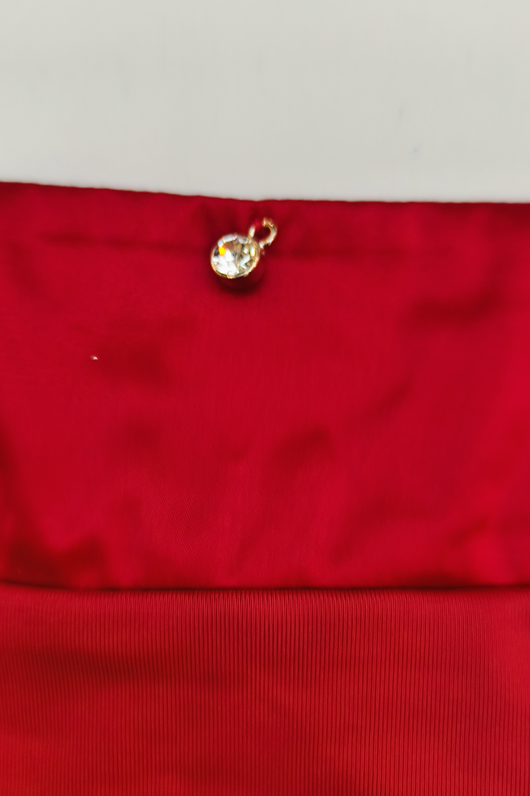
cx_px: 267
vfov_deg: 55.8
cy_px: 397
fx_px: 751
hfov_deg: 38.9
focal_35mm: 34
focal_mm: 6.14
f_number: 1.65
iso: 160
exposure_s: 1/30
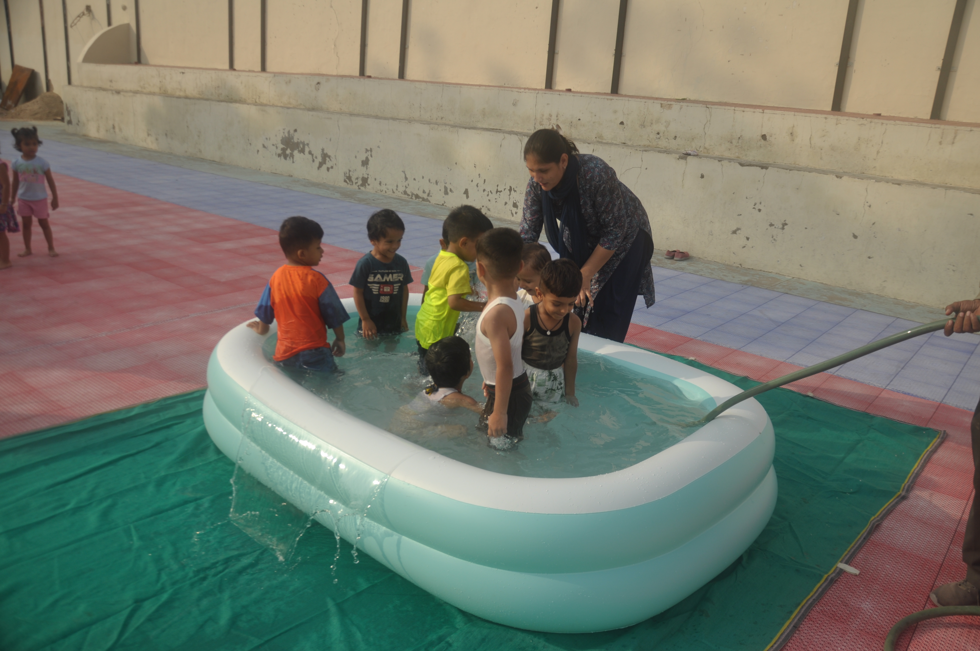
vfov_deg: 47.8
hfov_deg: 67.4
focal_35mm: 27
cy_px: 326
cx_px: 490
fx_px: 734
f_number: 3.5
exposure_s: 1/1250
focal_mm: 18
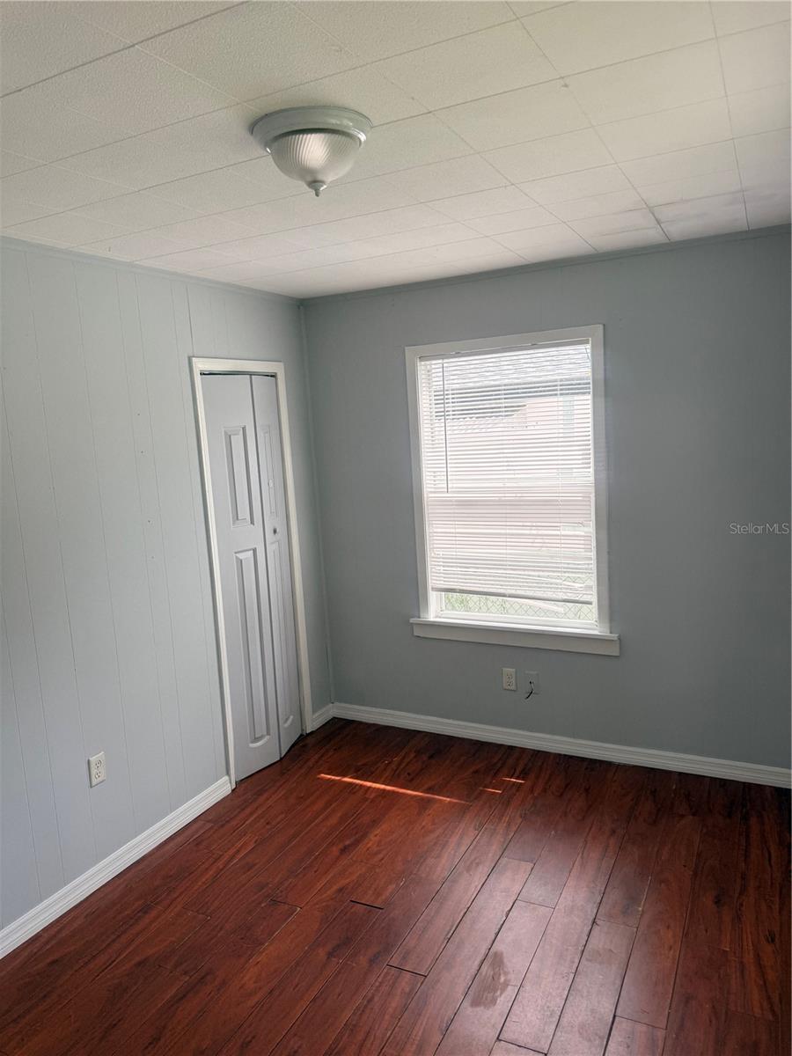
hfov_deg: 56.8
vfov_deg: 71.6
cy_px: 528
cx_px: 396
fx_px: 732
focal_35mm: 24
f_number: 1.78
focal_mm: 6.76
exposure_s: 1/665
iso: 100
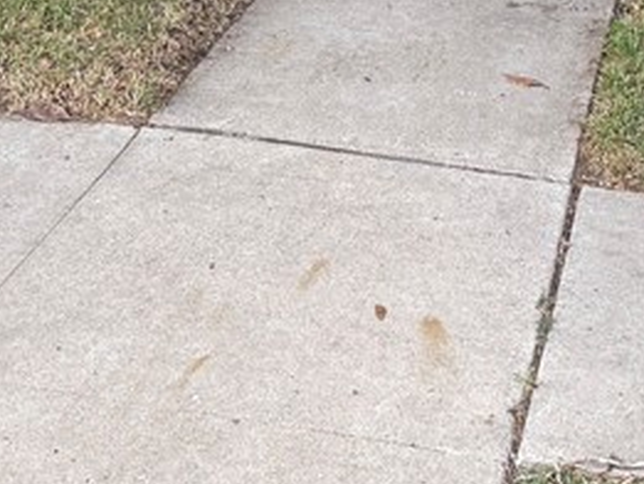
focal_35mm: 94
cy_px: -286
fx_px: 1750
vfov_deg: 14.5
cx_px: 415
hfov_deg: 20.8
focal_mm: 6.76
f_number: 1.78
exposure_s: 1/121
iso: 125
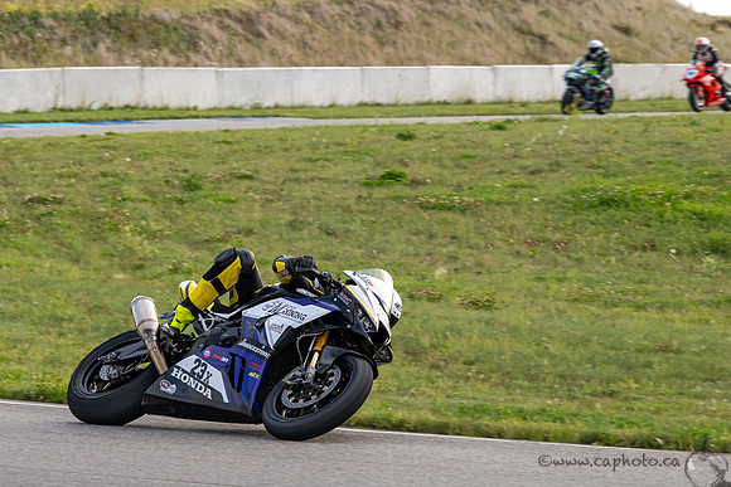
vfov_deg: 5.1
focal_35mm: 271
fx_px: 5495
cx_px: 237
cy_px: 329
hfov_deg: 7.6
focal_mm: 200
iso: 1000
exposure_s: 1/800
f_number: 11
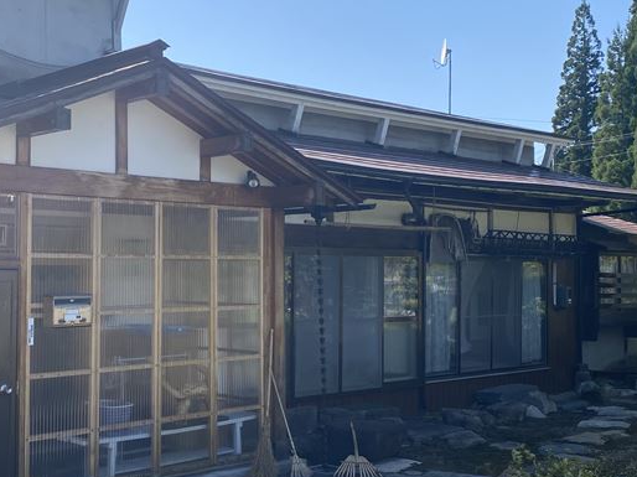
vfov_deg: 28.5
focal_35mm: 51
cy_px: 249
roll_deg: -0.3
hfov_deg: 37.1
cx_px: 214
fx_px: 938
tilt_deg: +0.9
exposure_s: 1/1754
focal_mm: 4.25
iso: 32
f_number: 1.8
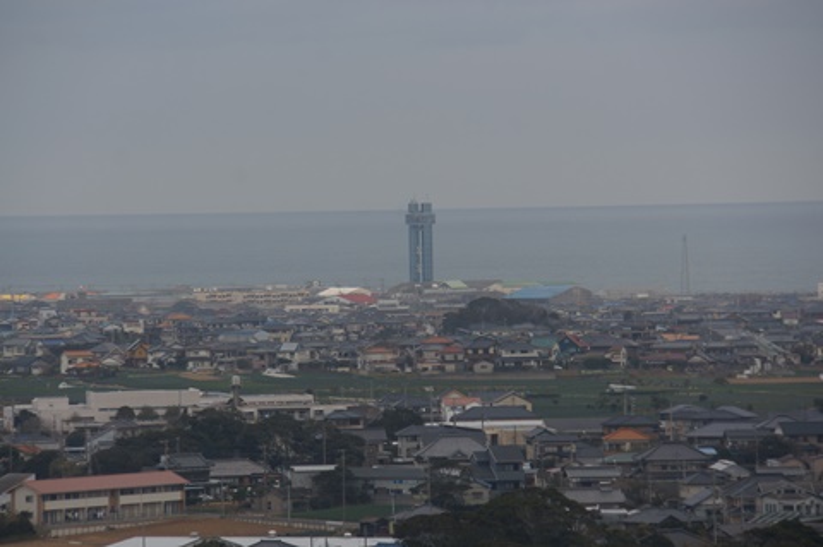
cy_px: 274
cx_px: 412
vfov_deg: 4.6
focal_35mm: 300
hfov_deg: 6.9
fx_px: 6851
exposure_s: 1/320
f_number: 6.3
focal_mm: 200
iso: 100
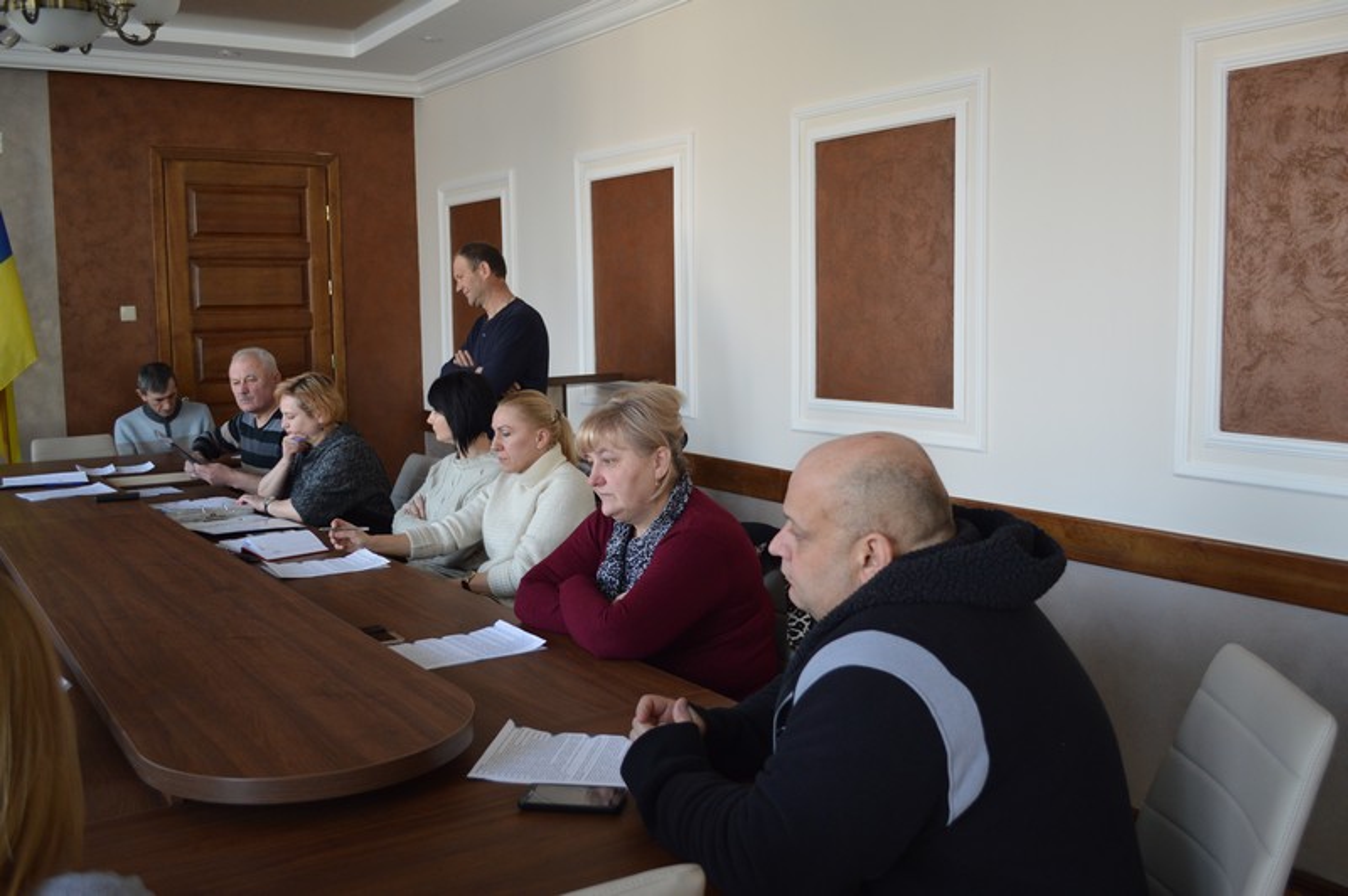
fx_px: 1235
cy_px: 448
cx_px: 674
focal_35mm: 33
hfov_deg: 57.3
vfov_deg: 39.9
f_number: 3.8
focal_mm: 22
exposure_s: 1/60
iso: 560
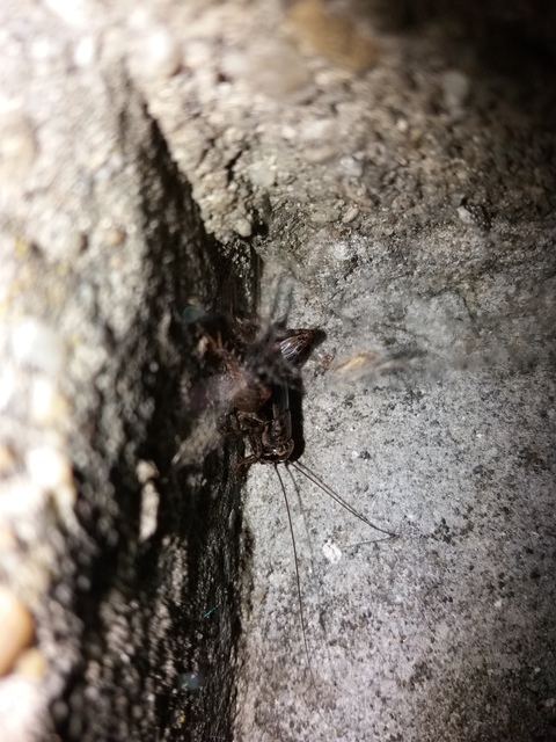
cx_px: 278
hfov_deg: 49.7
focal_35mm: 28
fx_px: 600
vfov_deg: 63.4
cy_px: 371
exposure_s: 1/781
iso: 64
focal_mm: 3.7
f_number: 1.9
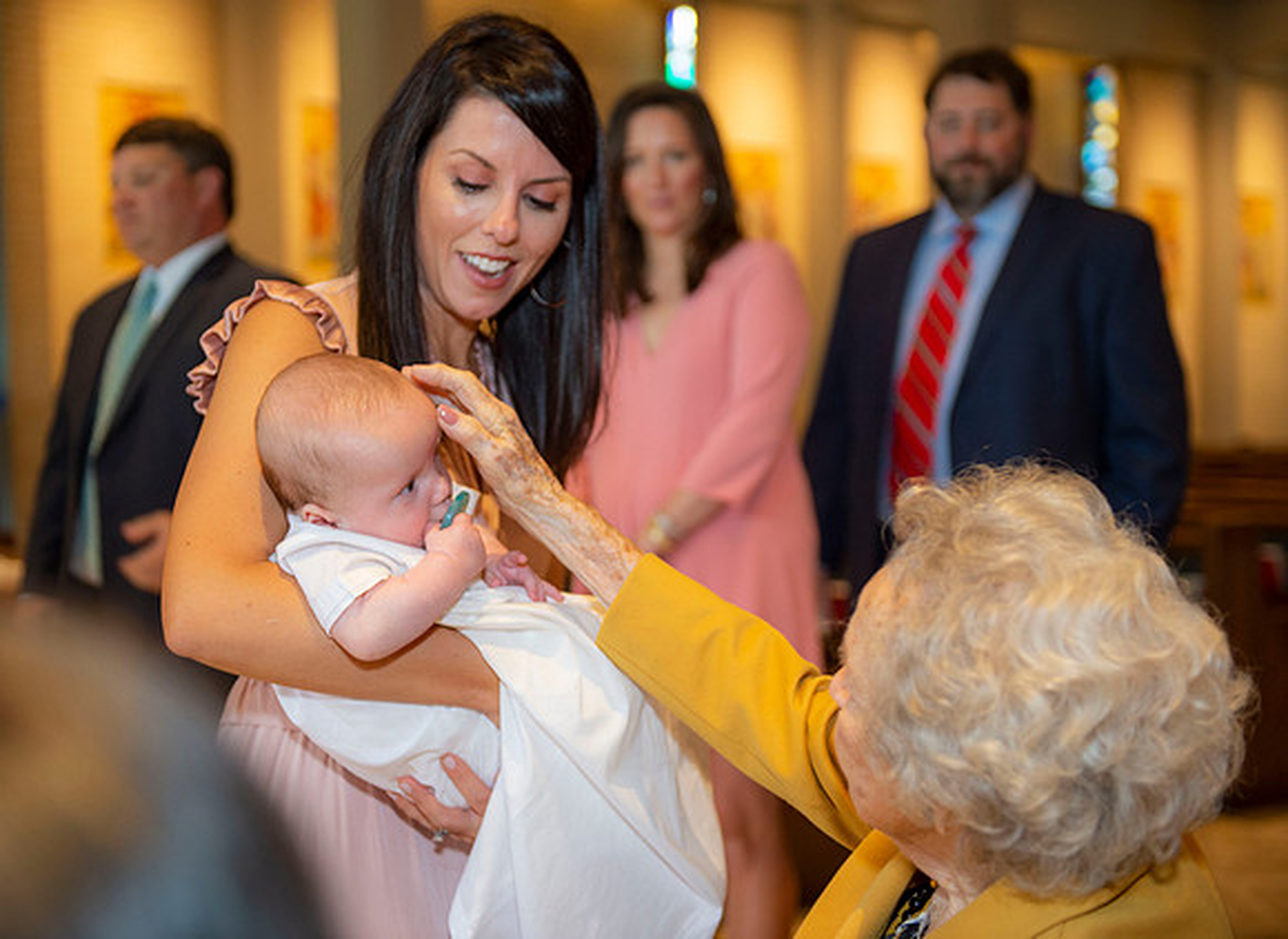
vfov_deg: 26.8
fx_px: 1971
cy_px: 467
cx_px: 598
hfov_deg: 36.2
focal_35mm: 53
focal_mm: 50
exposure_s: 1/100
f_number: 2.8
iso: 1000
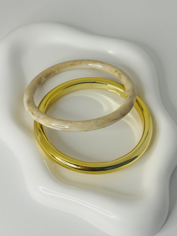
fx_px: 327
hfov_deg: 30.3
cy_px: 118
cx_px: 88
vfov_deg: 39.7
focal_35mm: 48
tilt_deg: -53.5
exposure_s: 1/97
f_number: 1.78
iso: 100
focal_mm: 6.76
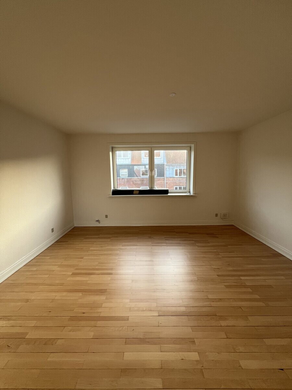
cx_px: 146
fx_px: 146
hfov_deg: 89.9
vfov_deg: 106.2
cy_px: 195
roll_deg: +0.6
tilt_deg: -8.6
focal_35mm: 13
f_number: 1.8
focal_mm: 1.57
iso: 125
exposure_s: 1/99
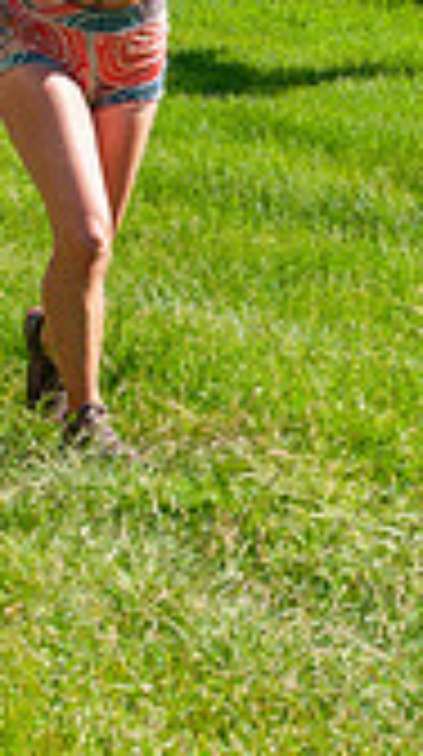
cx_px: 169
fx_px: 2863
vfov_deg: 15.0
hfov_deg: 8.4
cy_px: 184
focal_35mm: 143
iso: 200
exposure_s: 1/400
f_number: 8
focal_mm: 34
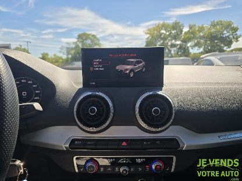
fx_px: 161
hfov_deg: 73.9
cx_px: 121
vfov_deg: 58.9
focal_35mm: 23
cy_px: 90
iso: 12
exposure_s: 1/556
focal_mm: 6.3
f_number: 1.7
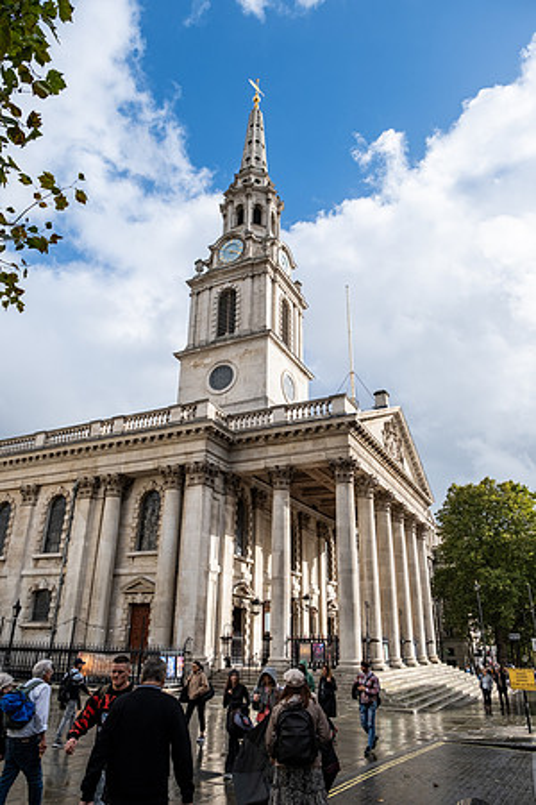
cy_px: 402
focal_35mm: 24
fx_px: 536
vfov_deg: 73.7
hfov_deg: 53.1
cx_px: 268
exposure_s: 1/1000
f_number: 5.6
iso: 320
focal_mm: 16
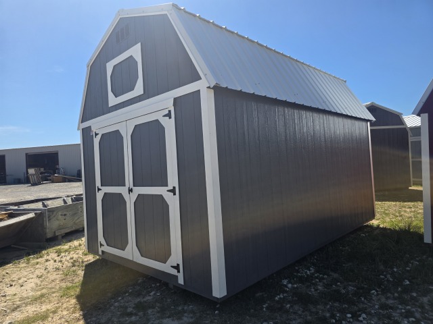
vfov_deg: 58.9
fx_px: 288
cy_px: 162
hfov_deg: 73.9
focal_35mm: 23
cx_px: 216
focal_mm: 6.3
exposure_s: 1/5296
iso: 80
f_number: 1.7
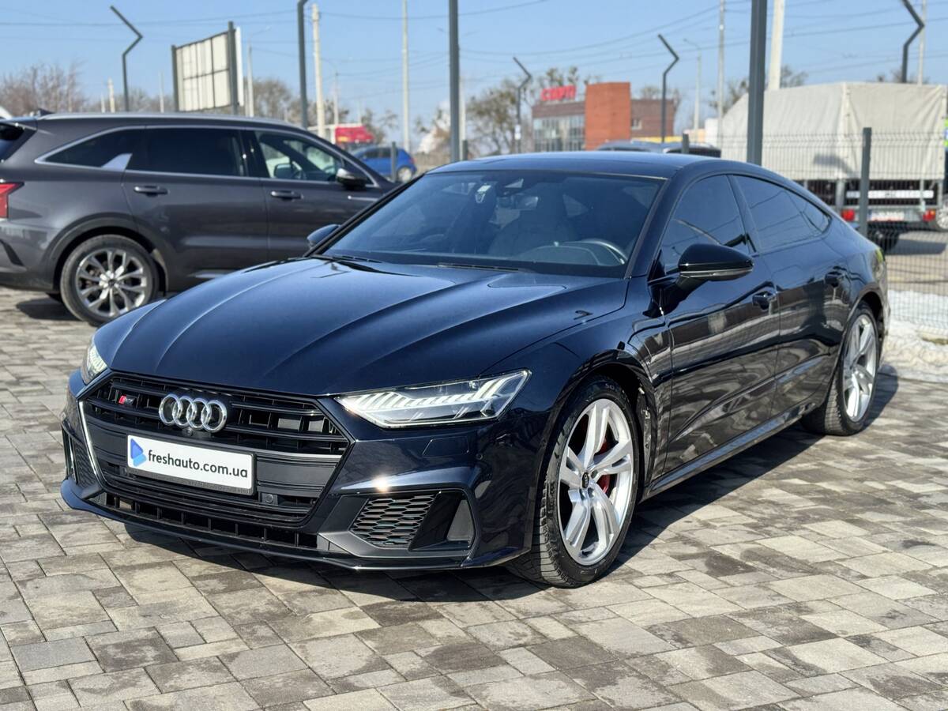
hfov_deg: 39.7
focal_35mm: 48
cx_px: 474
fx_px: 1315
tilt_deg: -8.7
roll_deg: +0.3
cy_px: 356
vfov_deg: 30.3
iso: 64
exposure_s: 1/2513
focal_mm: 6.76
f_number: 1.78
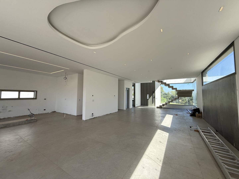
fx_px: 97
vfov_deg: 85.7
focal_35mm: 14
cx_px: 120
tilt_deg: +3.7
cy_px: 90
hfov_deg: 102.1
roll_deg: -0.9
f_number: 2.2
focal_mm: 2.22
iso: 64
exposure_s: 1/638
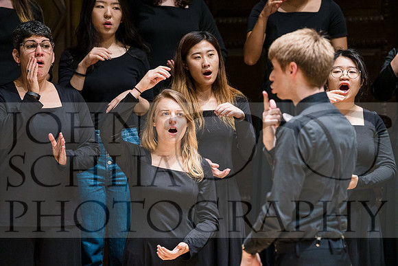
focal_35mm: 200
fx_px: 2212
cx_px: 199
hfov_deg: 10.3
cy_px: 133
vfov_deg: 6.9
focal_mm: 200
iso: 1600
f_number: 4.5
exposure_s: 1/320
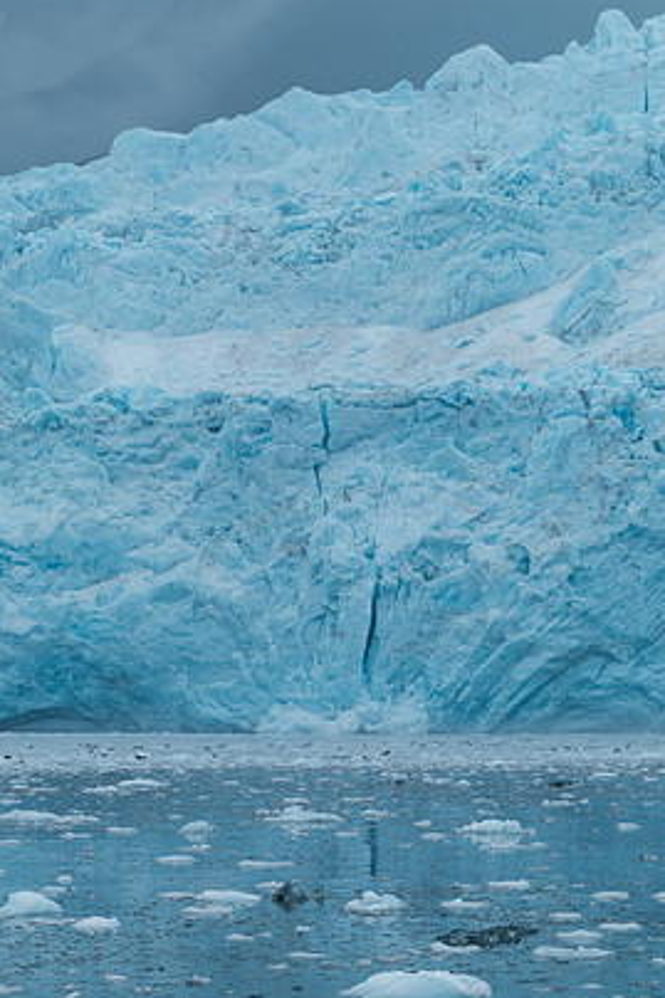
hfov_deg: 11.7
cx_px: 366
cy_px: 529
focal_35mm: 117
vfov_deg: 17.5
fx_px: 3244
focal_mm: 70
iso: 160
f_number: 5.6
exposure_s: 1/750
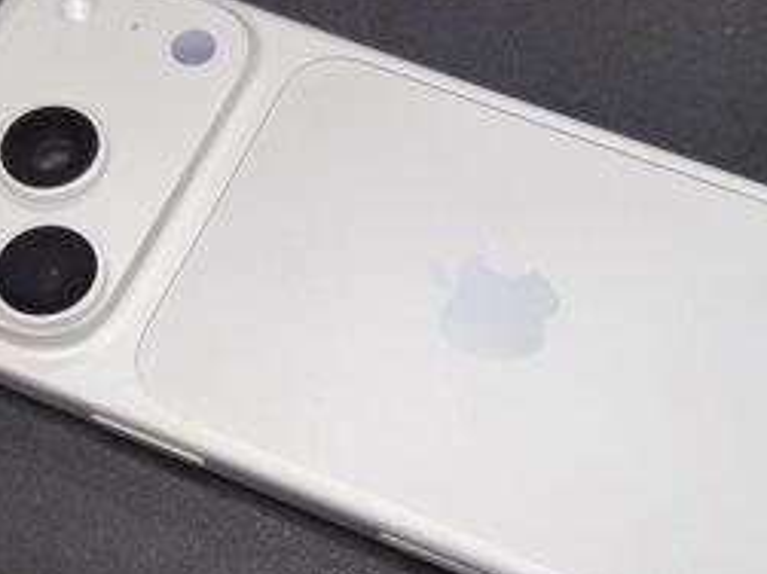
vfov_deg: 24.8
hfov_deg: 32.7
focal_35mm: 59
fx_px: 1307
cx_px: 403
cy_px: 293
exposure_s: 1/25.7
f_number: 1.6
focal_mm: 6.57
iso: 1250
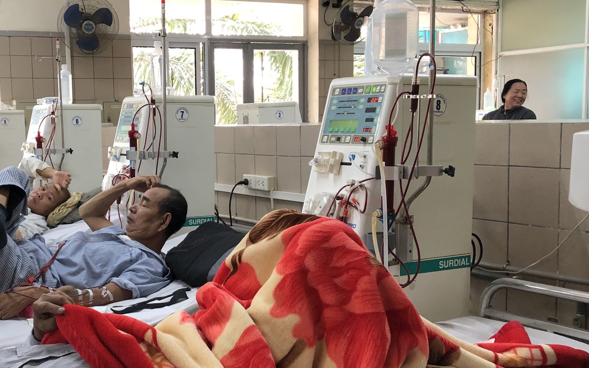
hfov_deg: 40.9
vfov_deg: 26.8
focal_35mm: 48
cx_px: 168
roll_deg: +1.2
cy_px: 219
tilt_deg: -6.1
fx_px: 770
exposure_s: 1/25
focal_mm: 4
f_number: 1.8
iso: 40
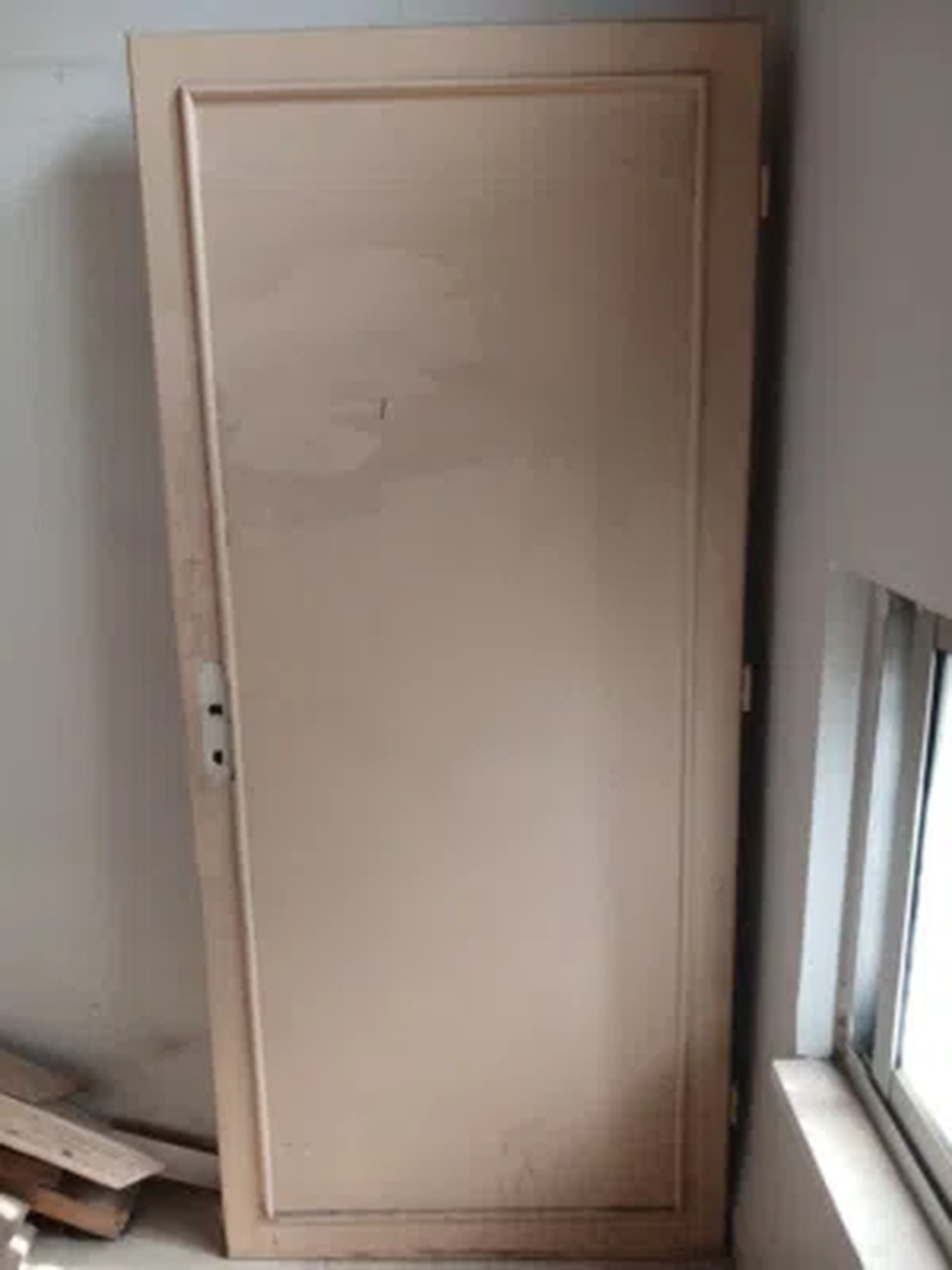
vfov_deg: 65.3
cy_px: 635
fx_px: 990
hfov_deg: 51.4
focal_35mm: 27
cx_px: 476
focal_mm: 4
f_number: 1.8
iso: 64
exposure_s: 1/50
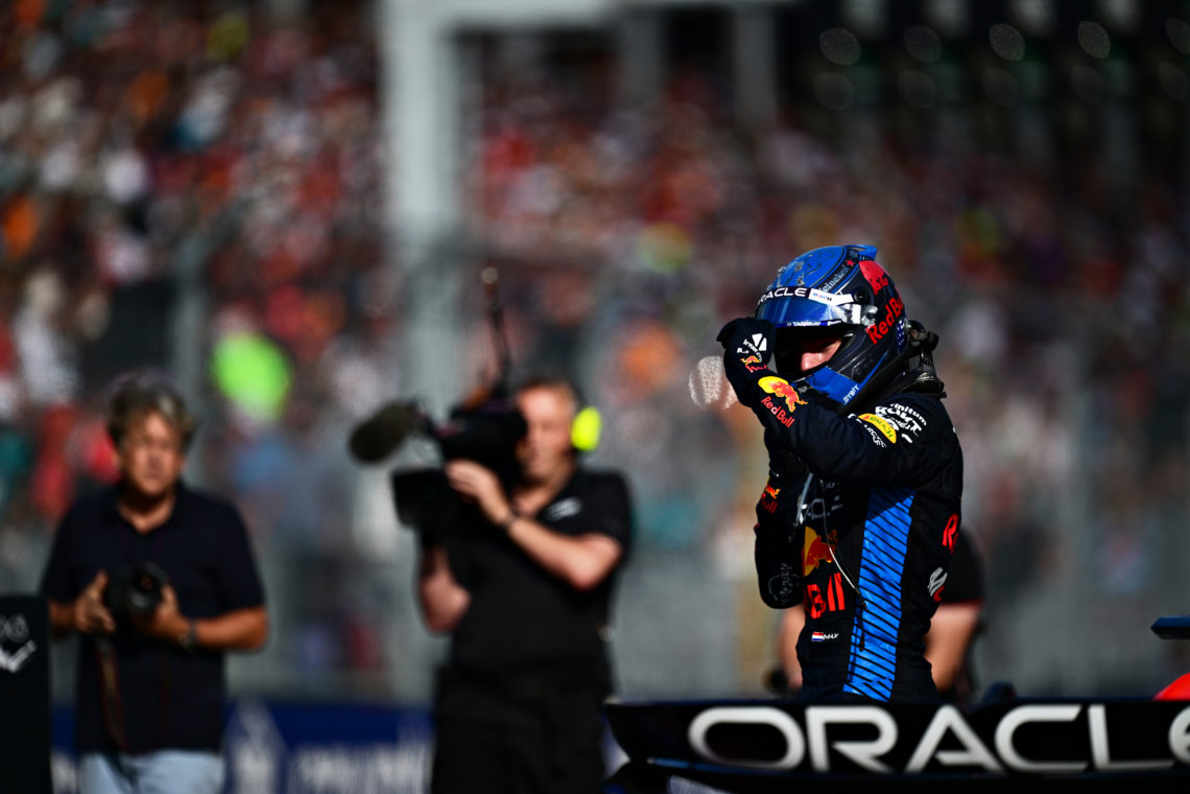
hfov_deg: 5.2
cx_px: 595
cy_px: 397
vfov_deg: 3.4
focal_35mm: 400
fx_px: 13221
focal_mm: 400
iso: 200
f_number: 2.8
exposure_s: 1/4000
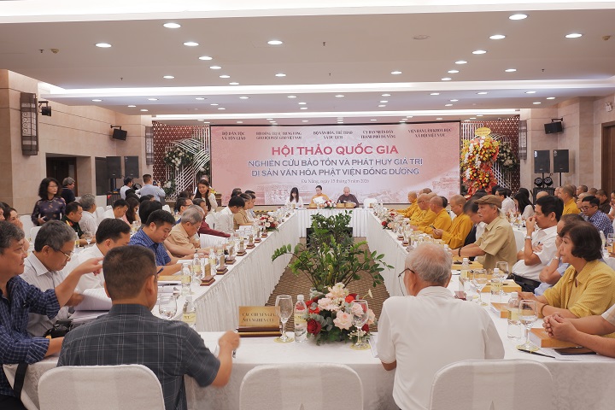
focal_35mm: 35
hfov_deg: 54.4
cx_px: 308
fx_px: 598
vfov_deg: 37.9
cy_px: 205
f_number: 5.6
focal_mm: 23.2
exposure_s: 1/25
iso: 500
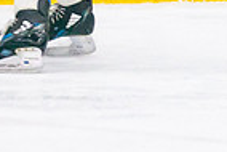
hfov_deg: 1.7
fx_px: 7524
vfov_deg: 1.2
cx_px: -347
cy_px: -134
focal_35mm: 1192
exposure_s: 1/1600
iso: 4000
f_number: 2.8
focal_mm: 200
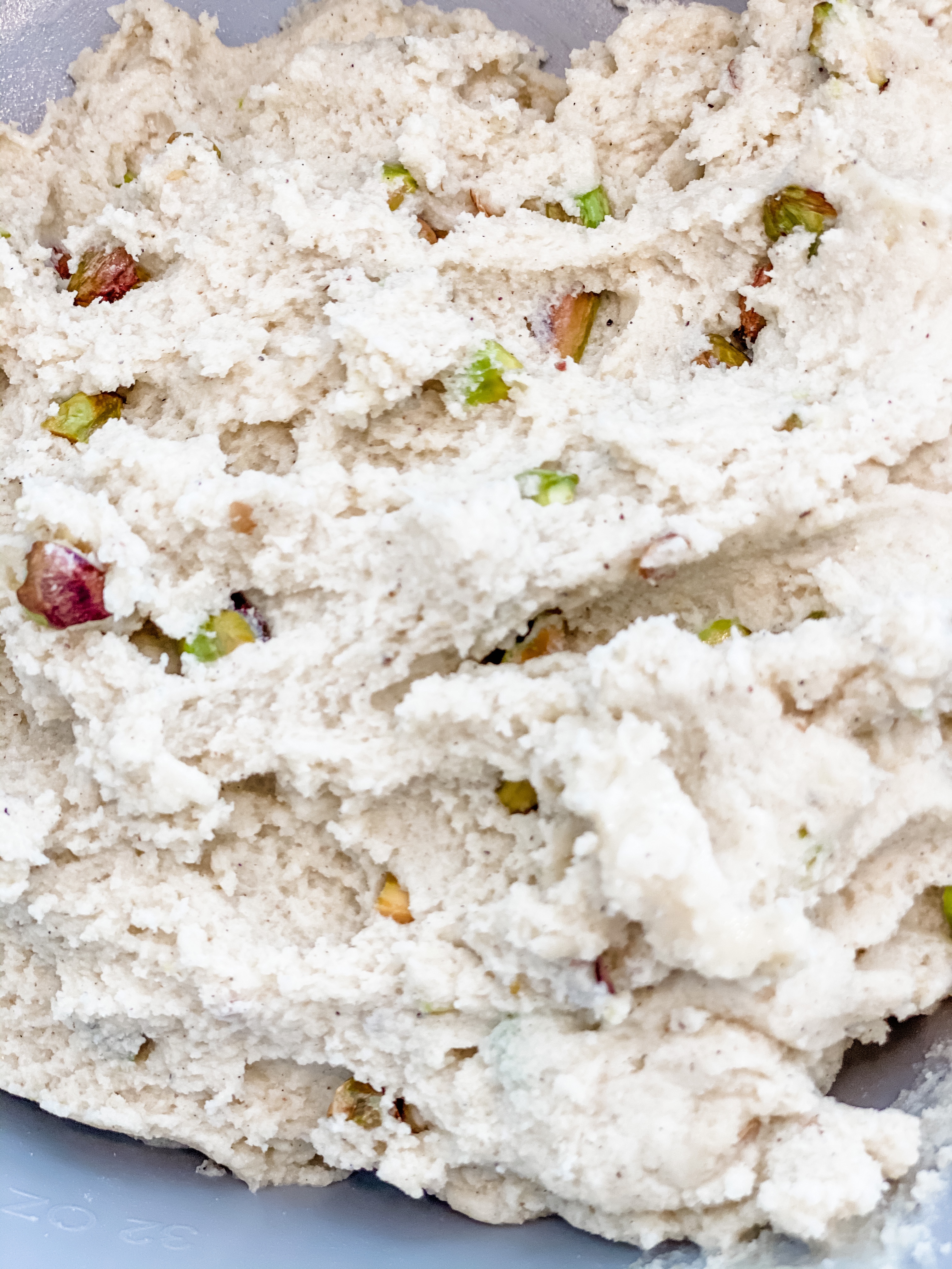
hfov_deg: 28.0
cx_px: 476
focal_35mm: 52
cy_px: 634
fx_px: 1907
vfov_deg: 36.8
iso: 64
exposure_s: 1/120
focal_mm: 6
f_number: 2
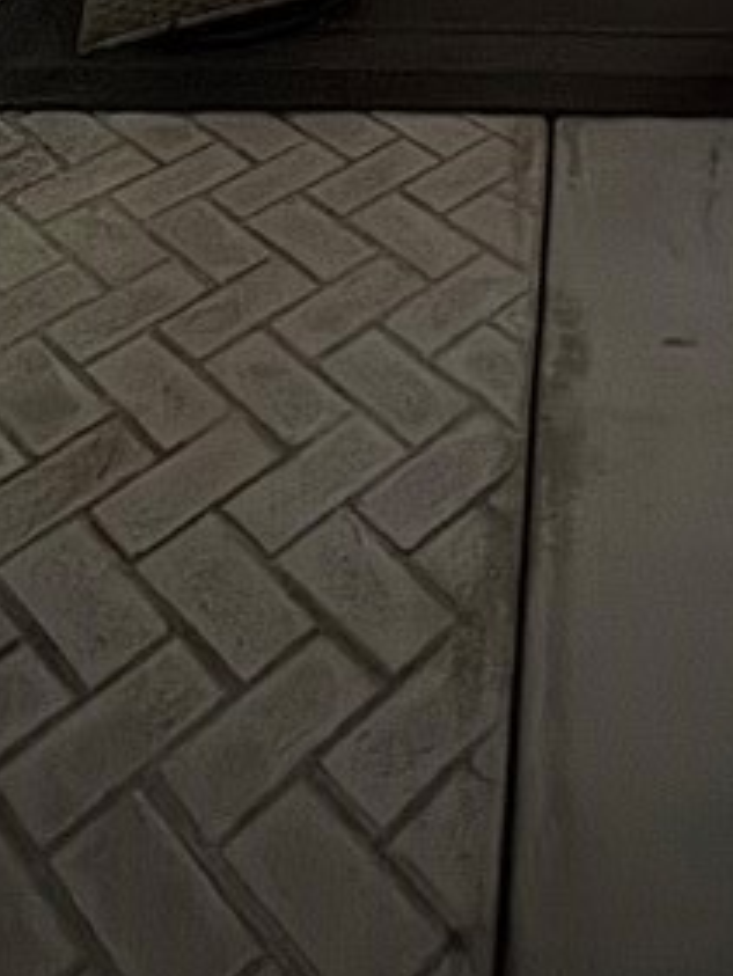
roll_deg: +1.9
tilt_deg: -7.4
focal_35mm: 51
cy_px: -504
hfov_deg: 27.9
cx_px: 598
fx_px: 1439
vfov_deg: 26.5
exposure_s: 1/12
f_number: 2.2
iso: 800
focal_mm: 2.22
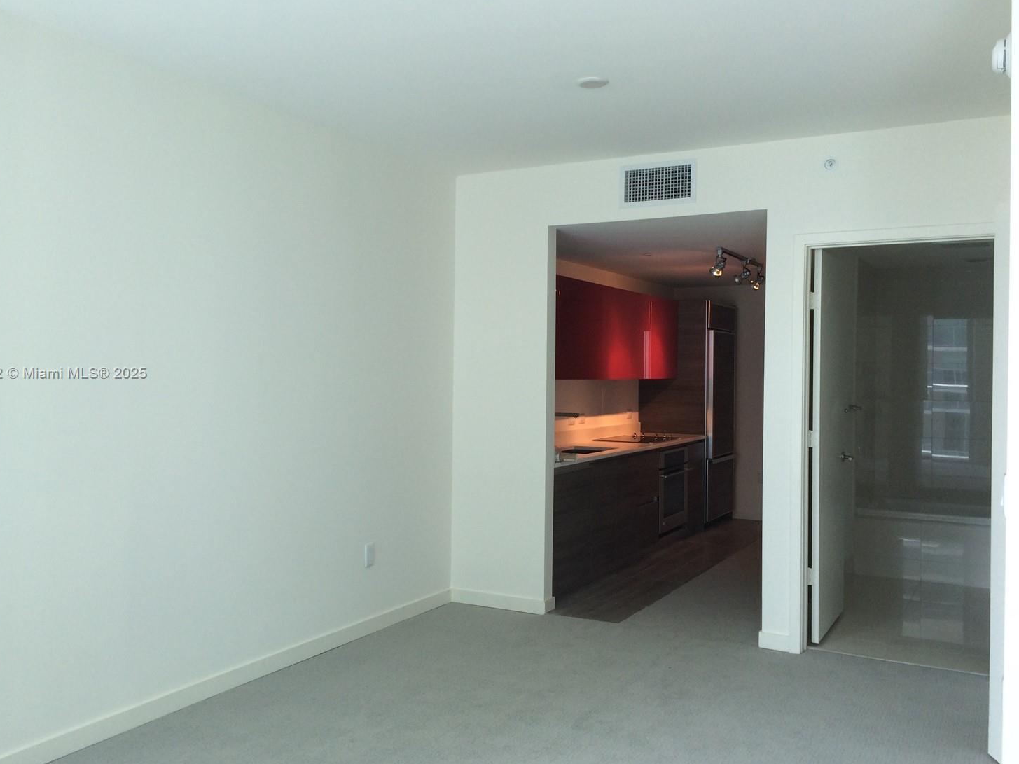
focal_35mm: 33
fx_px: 971
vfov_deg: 42.9
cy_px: 374
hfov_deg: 55.3
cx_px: 483
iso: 50
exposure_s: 1/60
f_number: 2.2
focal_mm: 4.12
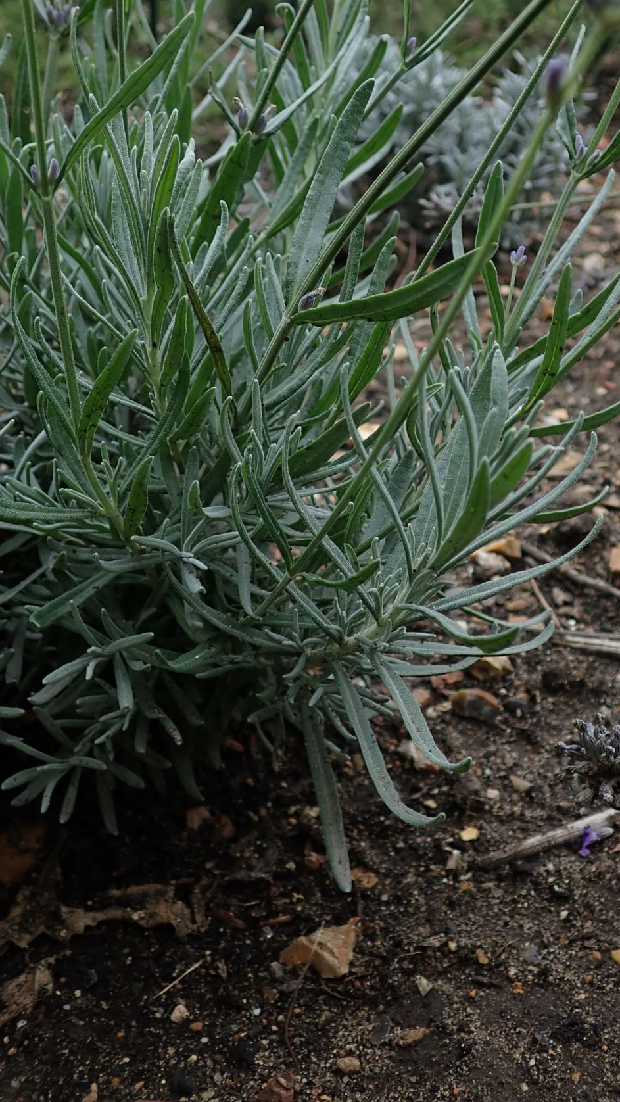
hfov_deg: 30.0
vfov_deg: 51.5
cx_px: 450
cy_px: 477
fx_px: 1140
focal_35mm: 39
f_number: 2.3
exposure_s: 1/160
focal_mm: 5.5
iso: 100
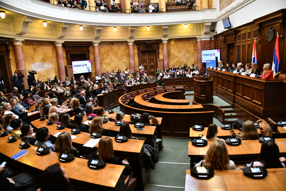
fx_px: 191
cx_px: 143
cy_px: 96
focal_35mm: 24
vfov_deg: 53.1
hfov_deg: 73.7
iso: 4000
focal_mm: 24
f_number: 4.5
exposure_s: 1/200
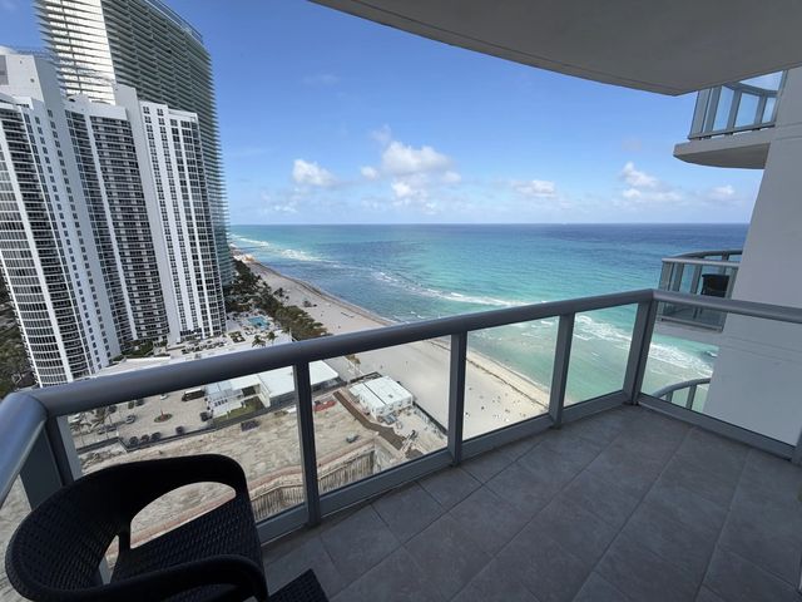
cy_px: 301
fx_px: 324
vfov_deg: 85.7
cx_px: 401
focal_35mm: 14
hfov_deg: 102.1
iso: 25
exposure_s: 1/770
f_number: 2.2
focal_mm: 2.22
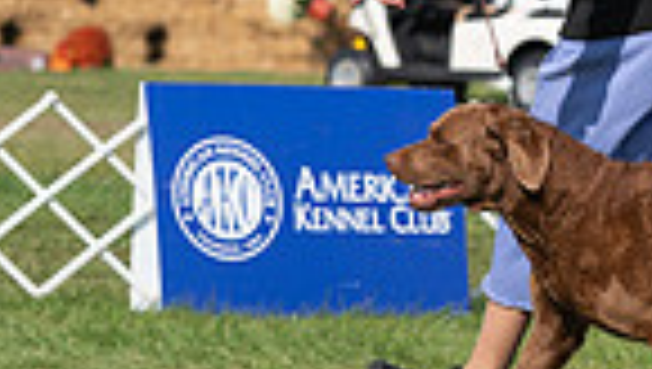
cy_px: -45
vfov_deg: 2.9
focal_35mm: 426
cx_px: 652
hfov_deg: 5.1
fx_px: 7374
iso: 100
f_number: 4
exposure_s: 1/1250
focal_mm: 102
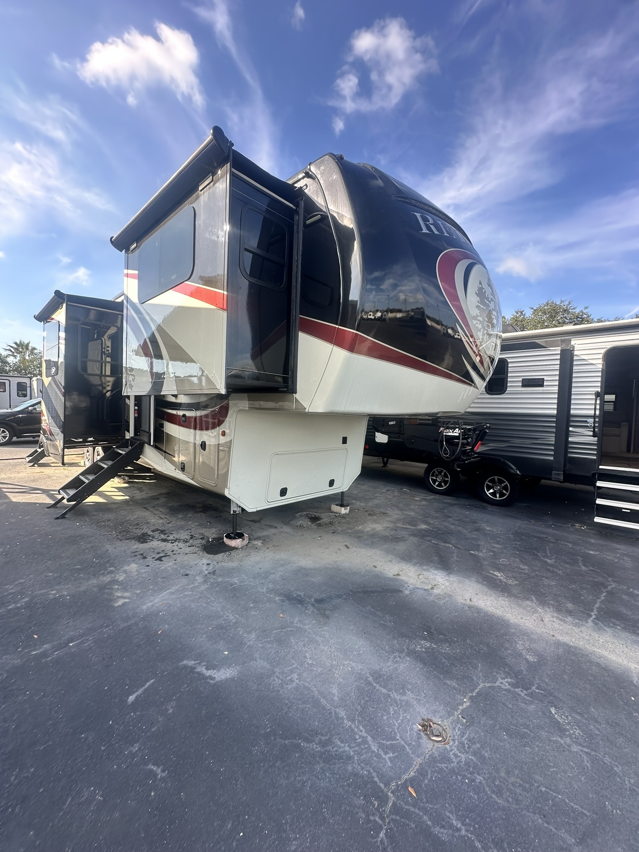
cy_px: 426
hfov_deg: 85.7
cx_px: 320
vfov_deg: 102.1
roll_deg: -3.4
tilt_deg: -2.8
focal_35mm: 14
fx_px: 345
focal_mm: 2.22
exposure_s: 1/298
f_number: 2.2
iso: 40
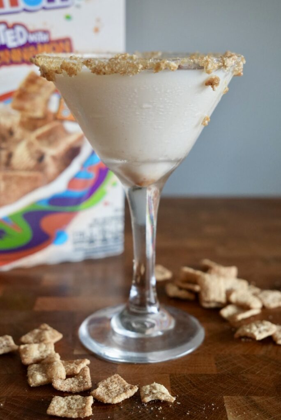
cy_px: 210
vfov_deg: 44.3
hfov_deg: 30.4
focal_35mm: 44
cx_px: 140
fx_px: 517
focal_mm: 29.5
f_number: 3.5
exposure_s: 1/125
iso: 1600
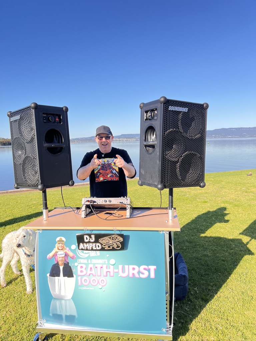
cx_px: 128
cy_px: 170
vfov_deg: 67.3
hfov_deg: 53.1
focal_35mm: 26
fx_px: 256
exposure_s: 1/814
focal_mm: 5.7
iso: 50
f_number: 1.5
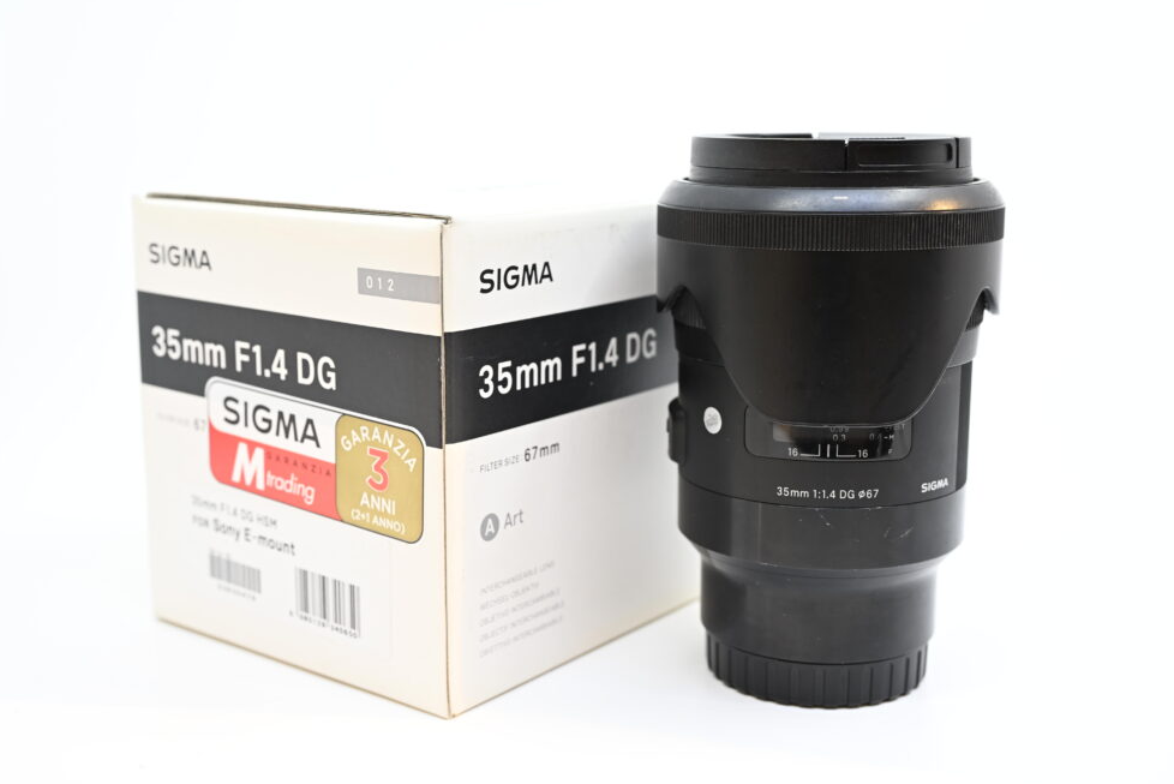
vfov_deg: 29.9
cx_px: 581
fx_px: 1468
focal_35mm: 45
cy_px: 393
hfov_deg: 43.6
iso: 640
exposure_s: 1/100
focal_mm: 43
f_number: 6.3
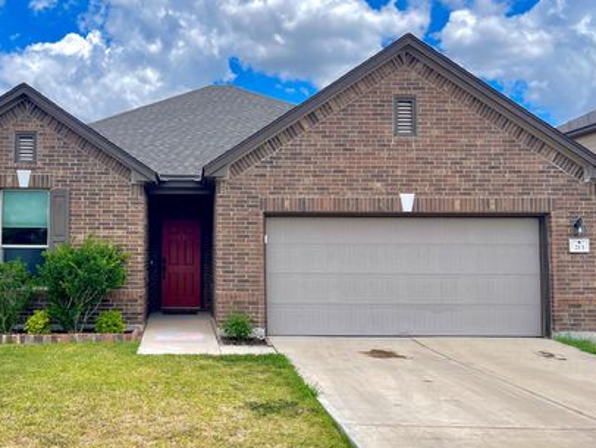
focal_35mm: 32
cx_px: 242
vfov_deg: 44.2
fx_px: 551
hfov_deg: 56.4
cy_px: 227
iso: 32
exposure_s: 1/1883
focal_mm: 5.1
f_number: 1.6
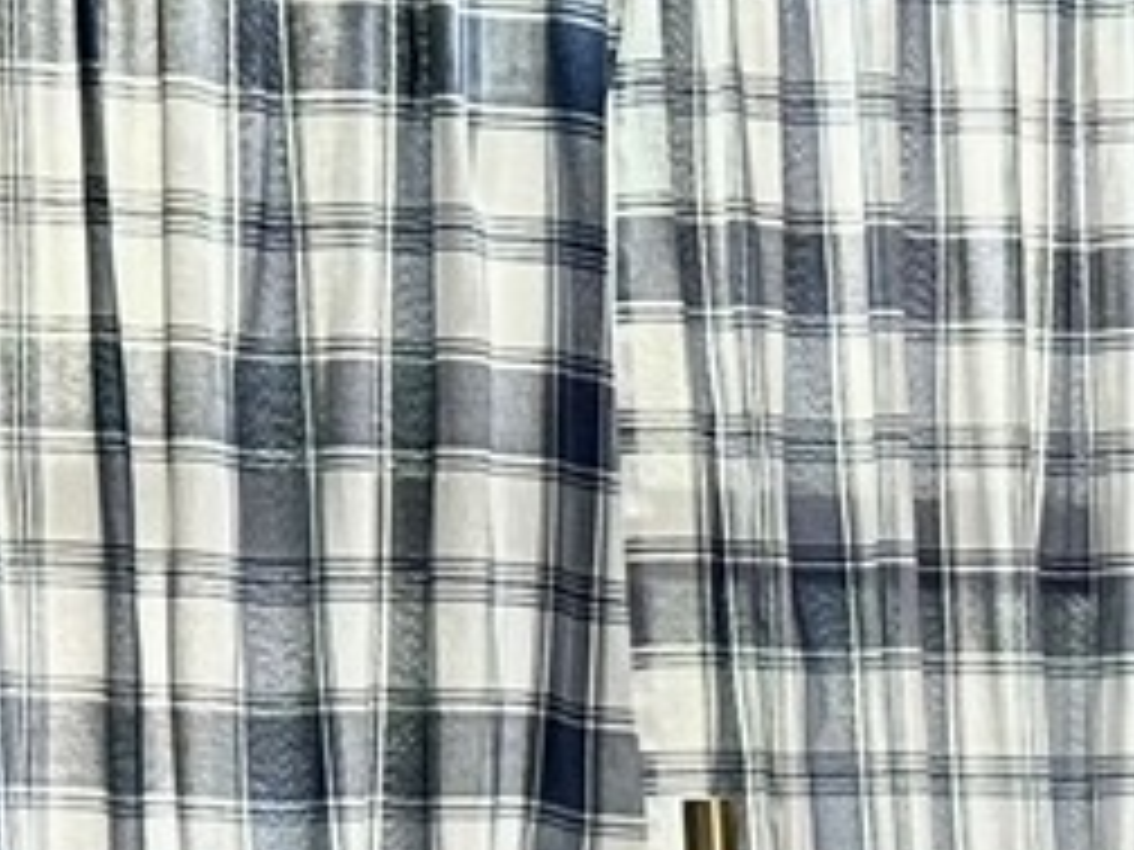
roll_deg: +0.1
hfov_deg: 10.2
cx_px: 2043
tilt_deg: -6.4
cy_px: 1421
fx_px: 5995
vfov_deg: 7.9
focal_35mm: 183
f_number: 1.78
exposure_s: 1/60
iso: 200
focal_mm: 6.86
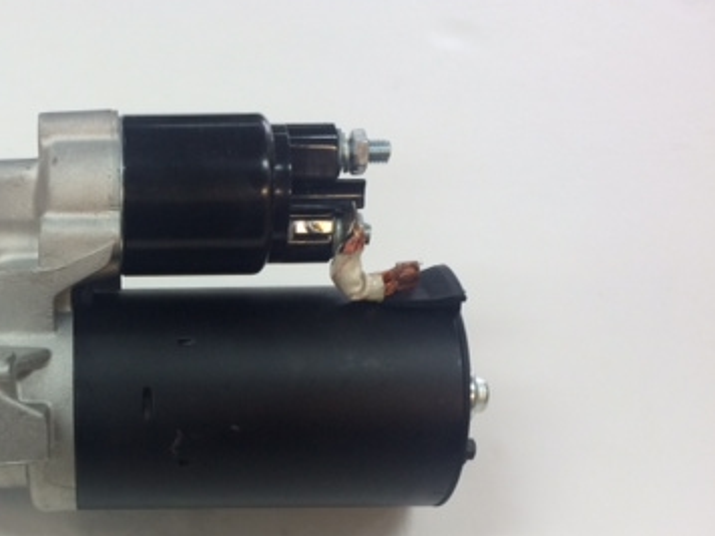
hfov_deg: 33.9
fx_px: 1115
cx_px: 94
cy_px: 456
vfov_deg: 26.4
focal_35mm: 54
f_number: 2.2
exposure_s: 1/33
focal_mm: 4.12
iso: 40
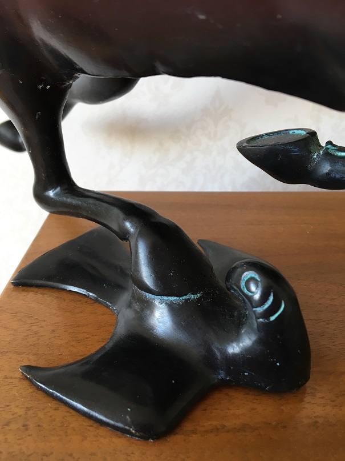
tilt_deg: -31.1
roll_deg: +0.9
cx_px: 172
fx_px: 385
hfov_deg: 48.2
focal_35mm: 29
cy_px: 230
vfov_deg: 61.7
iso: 64
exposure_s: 1/33
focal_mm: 4.15
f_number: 2.2
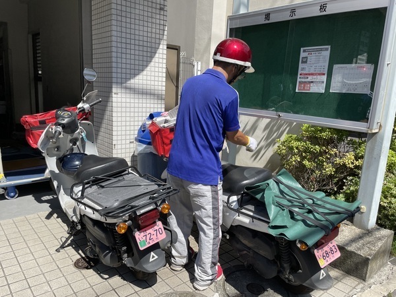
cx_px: 198
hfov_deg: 67.3
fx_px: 297
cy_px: 148
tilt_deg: -12.3
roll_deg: -2.9
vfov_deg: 53.1
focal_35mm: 26
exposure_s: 1/2257
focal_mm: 4.2
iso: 32
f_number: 1.6
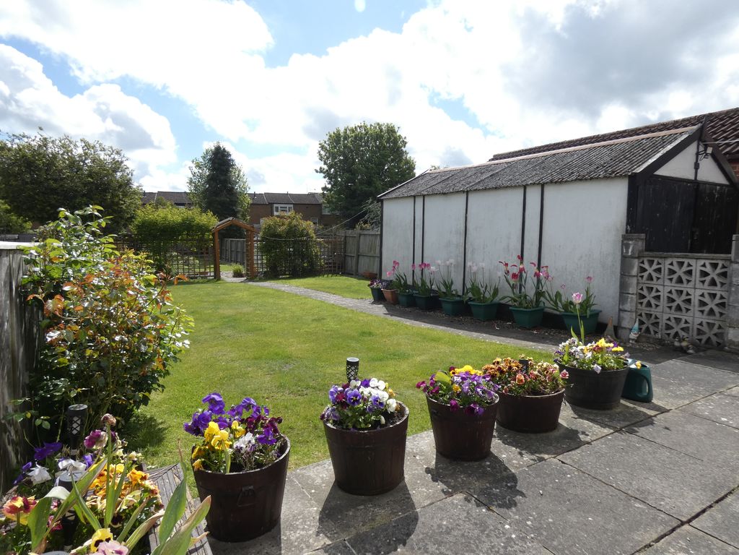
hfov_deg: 81.7
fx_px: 427
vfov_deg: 66.0
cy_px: 278
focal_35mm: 20
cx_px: 370
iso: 80
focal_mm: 3.6
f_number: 3.5
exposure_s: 1/1000
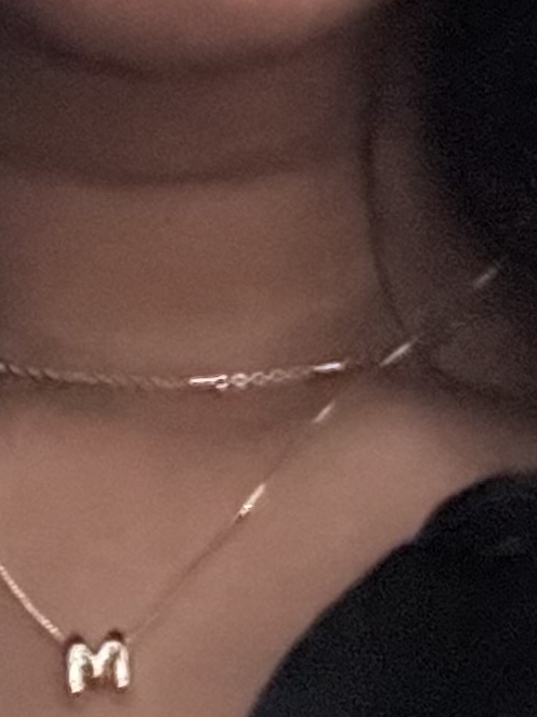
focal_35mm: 140
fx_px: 2898
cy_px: 122
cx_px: 64
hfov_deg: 10.5
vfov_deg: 14.0
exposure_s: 1/15
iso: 2000
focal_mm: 2.69
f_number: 1.9
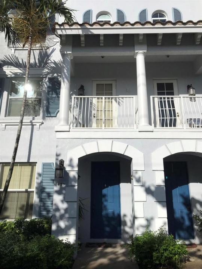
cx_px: 101
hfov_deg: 49.7
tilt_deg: +13.6
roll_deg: +0.6
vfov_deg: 63.4
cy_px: 134
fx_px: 218
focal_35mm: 28
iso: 20
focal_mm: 3.99
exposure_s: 1/7407
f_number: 1.8
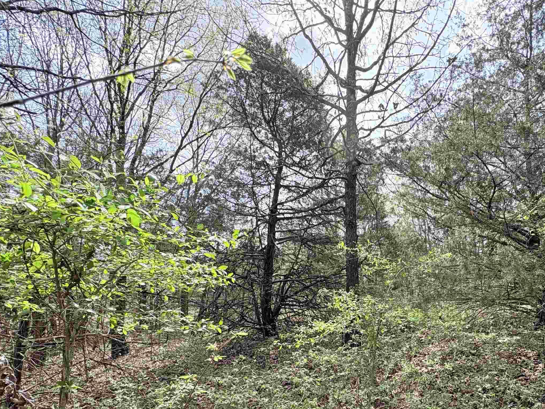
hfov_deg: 76.3
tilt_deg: +0.3
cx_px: 368
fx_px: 331
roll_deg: +2.5
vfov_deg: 60.4
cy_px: 300
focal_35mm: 21
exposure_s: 1/498
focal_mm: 2.22
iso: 64
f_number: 2.2
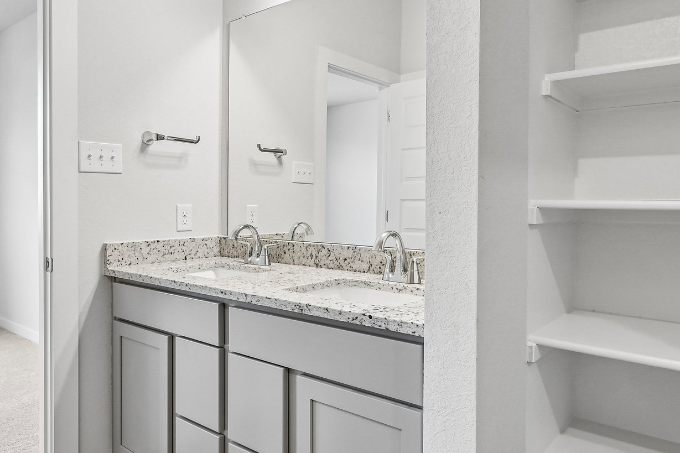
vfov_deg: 50.7
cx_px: 376
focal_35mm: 25
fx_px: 472
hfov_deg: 71.3
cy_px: 165
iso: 400
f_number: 8
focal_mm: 10
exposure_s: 1/25
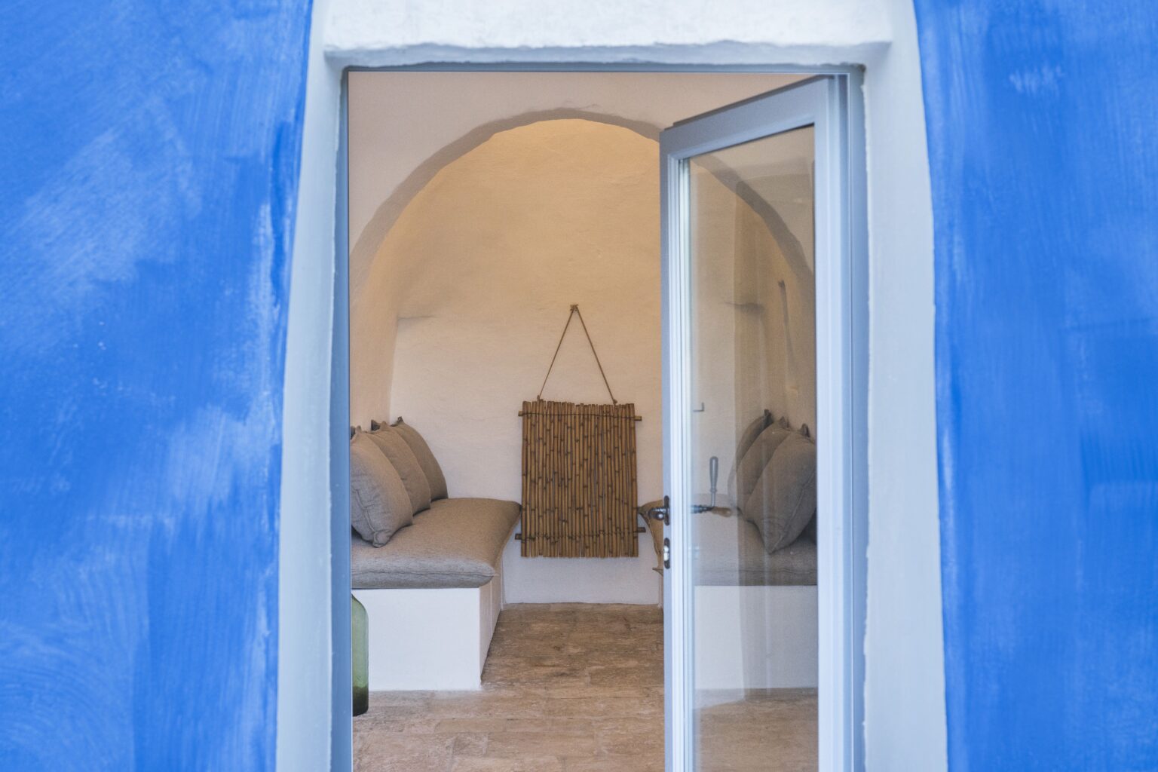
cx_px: 579
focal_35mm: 45
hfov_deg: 43.6
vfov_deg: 29.9
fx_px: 1447
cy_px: 386
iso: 1250
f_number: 7.1
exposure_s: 1/250
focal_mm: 45
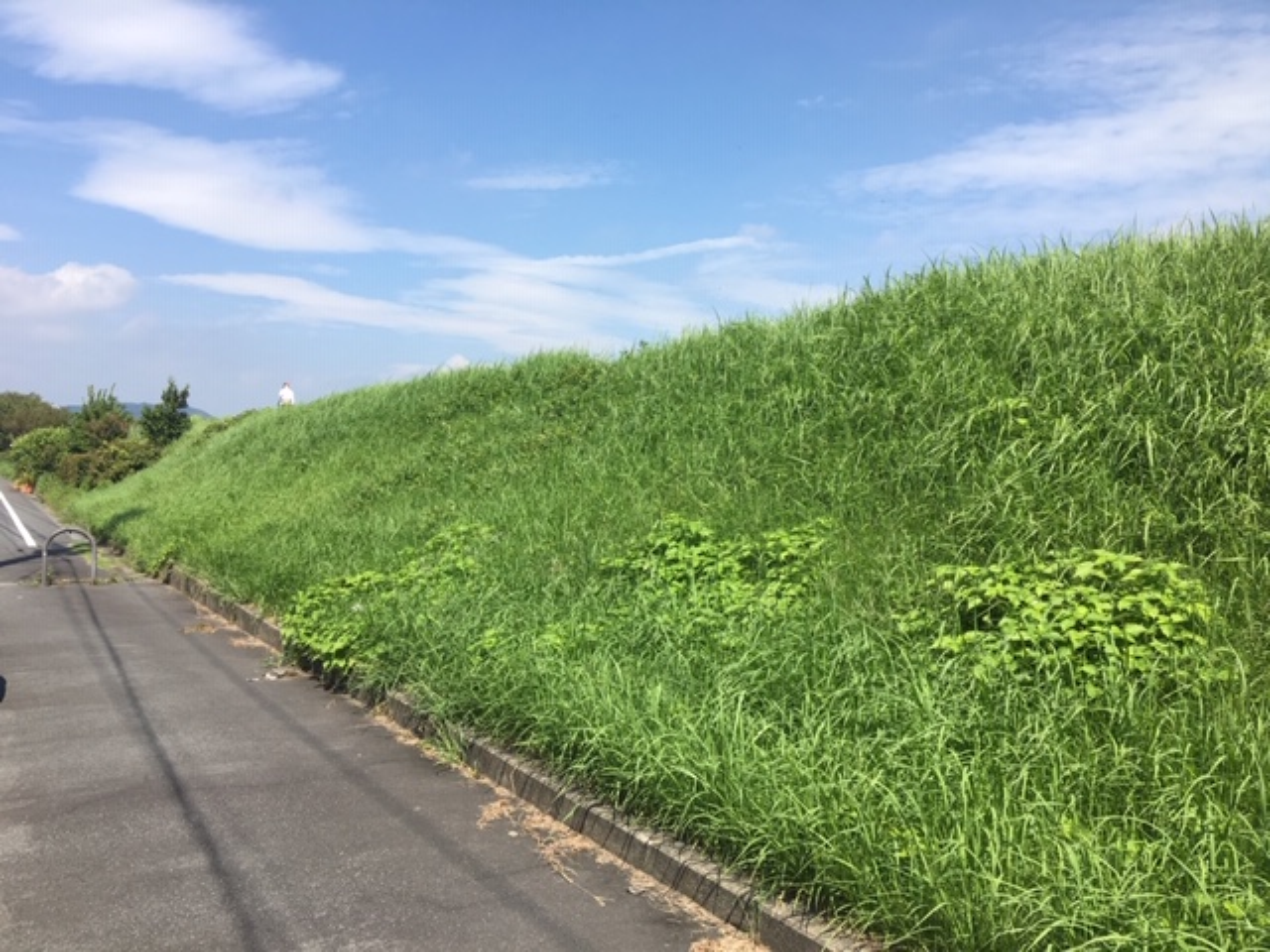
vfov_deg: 48.2
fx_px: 1064
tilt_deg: +0.1
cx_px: 635
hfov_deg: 61.7
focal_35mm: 29
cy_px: 476
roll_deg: -2.0
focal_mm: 4.15
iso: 25
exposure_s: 1/1425
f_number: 2.2
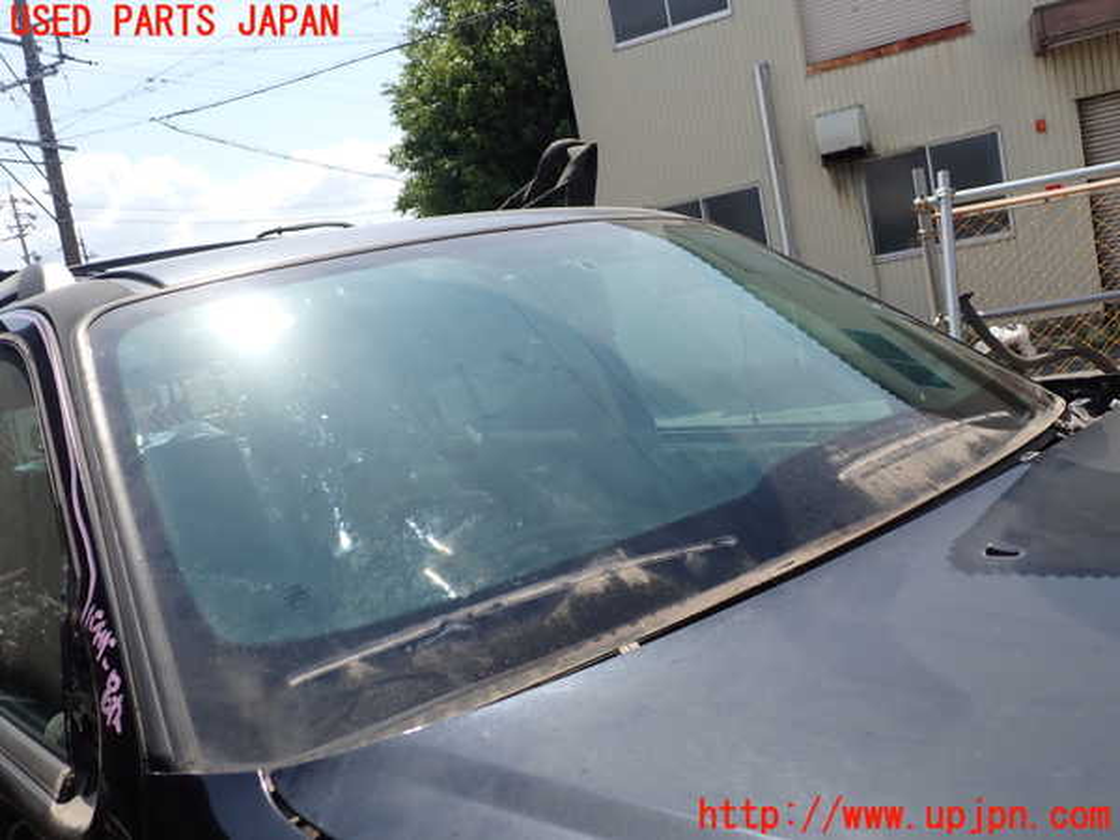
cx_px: 560
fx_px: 971
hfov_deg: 60.0
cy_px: 420
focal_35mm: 30
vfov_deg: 46.8
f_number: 3.2
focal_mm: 5.4
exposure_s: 1/1000
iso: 100
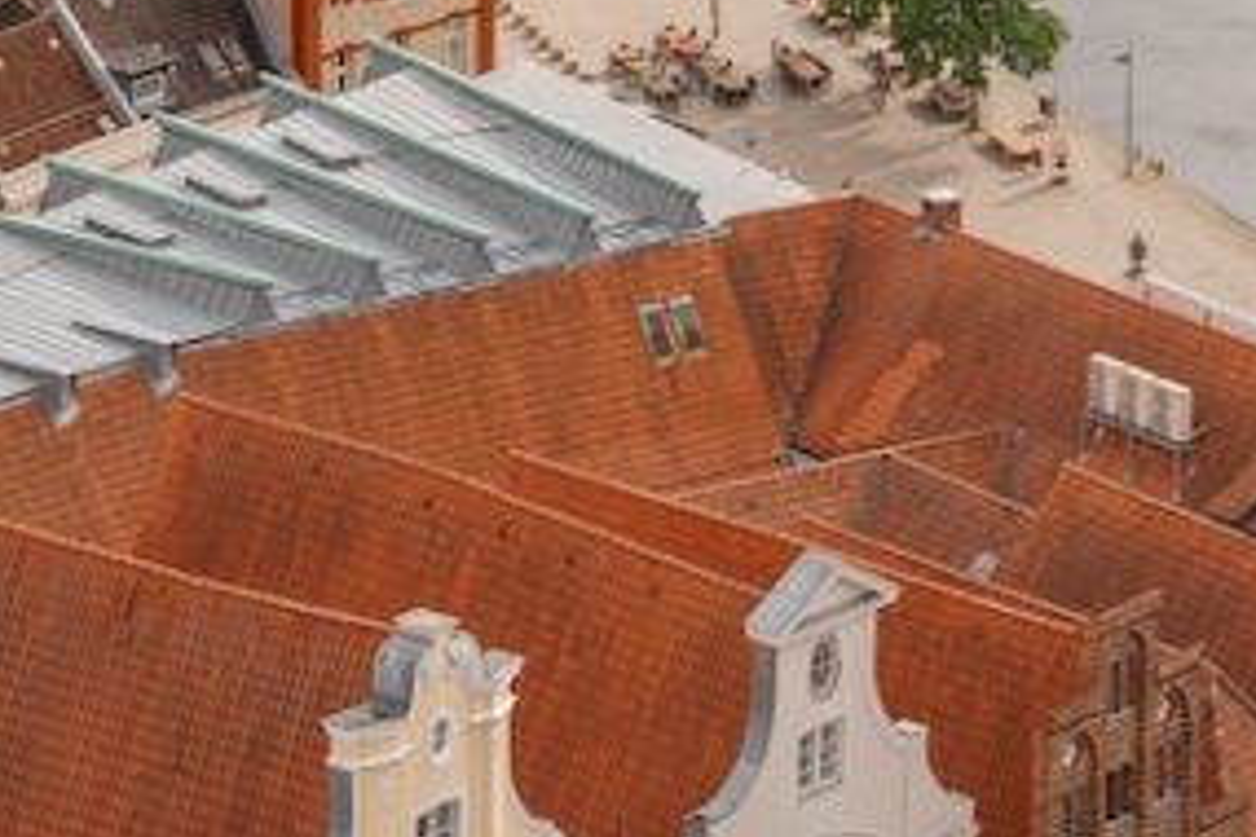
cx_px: 185
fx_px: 6159
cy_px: -203
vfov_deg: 7.7
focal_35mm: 177
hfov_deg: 11.6
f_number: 2.8
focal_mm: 45.4
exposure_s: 1/1000
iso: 100
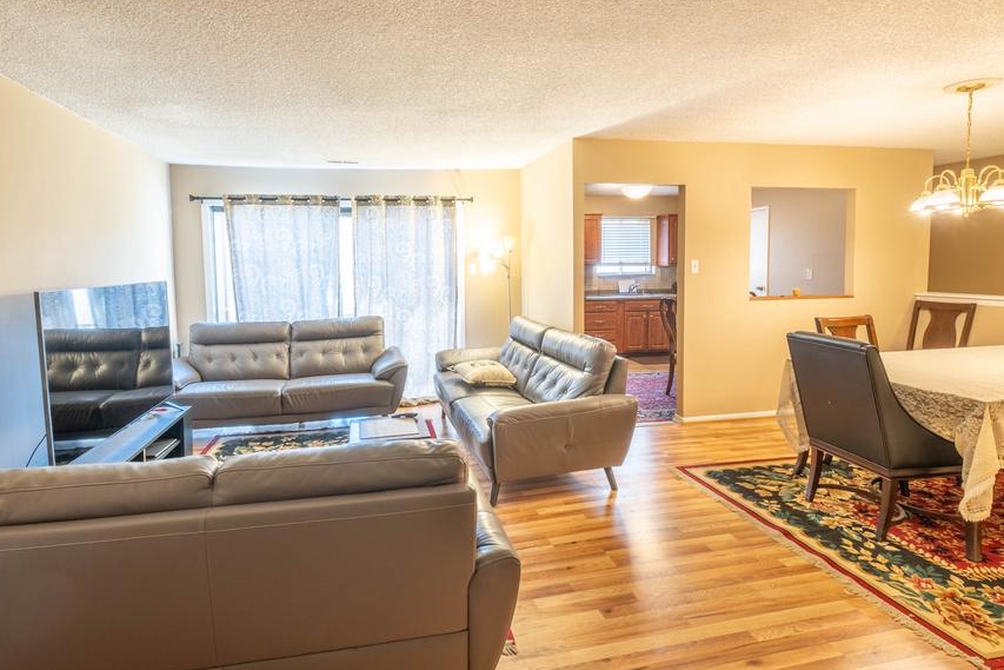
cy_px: 302
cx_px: 461
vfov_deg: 67.2
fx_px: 502
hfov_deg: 89.8
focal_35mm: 18
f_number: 8
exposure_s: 1/10
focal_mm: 10
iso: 160
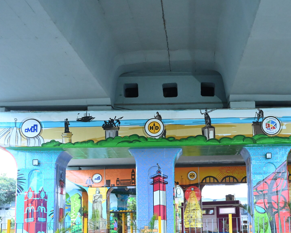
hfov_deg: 36.1
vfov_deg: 29.4
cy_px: 166
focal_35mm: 51
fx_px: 438
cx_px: 211
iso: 8000
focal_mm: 30.5
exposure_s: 1/125
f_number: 4
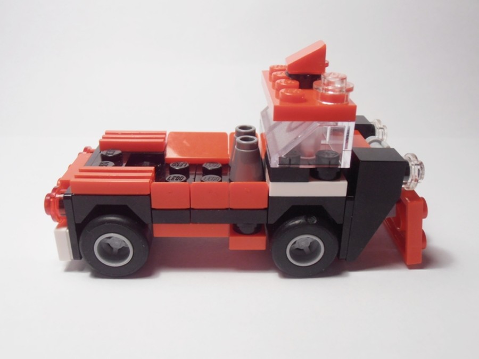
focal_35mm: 37
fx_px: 512
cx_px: 240
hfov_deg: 50.1
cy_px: 180
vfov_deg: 38.7
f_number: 3.9
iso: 80
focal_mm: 6.61
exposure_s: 1/40
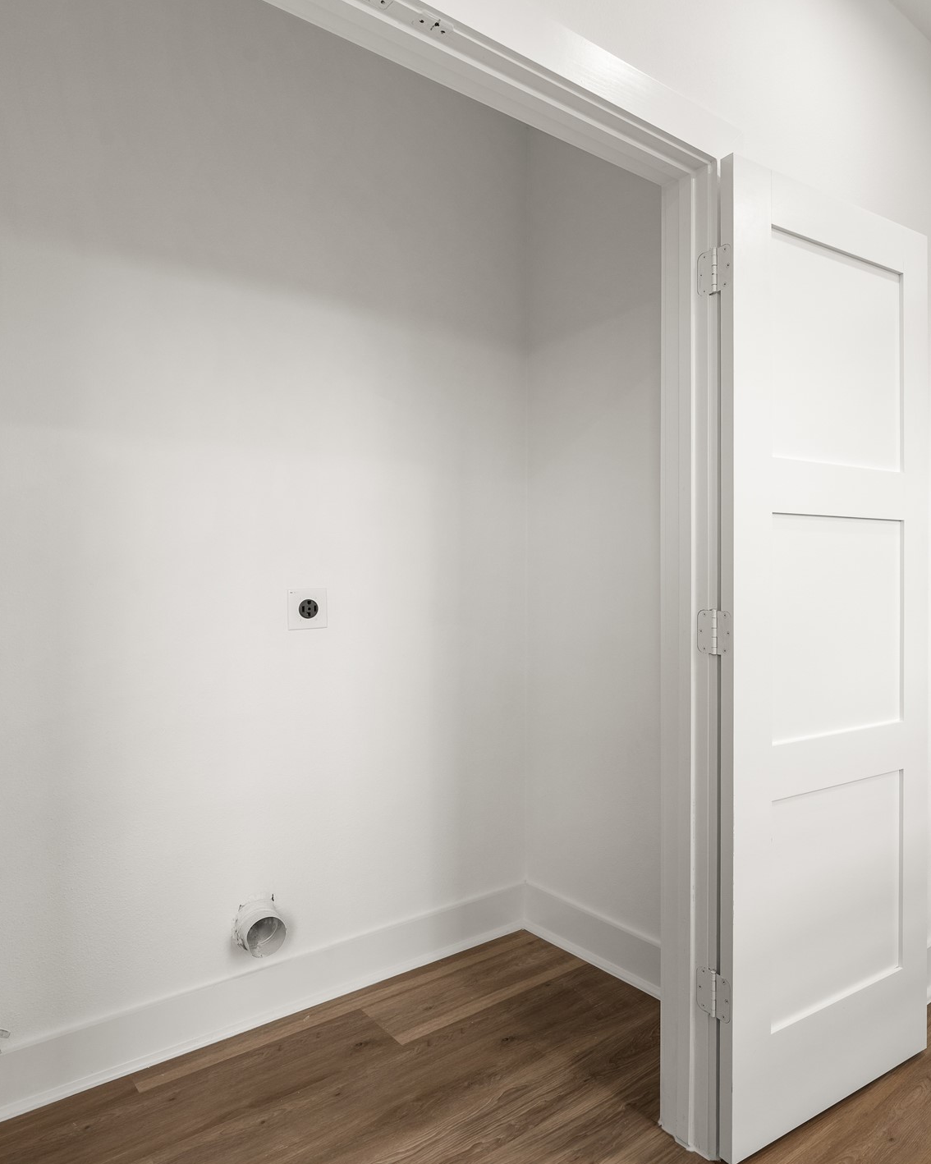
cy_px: 574
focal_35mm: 23
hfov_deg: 60.5
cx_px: 544
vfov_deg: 72.6
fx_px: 792
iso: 250
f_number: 9
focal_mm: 16
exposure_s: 1/5
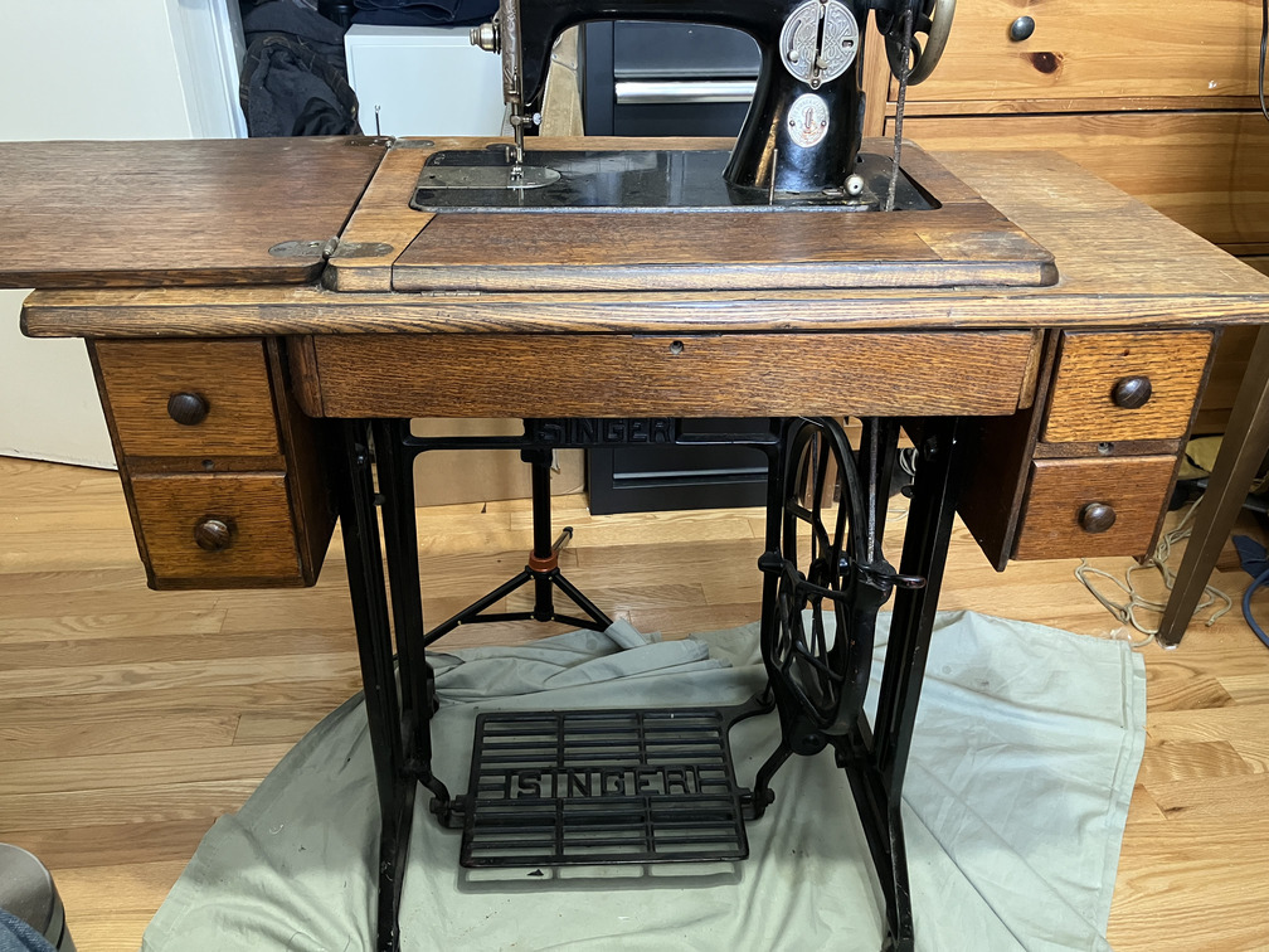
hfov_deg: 63.4
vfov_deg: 49.7
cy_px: 476
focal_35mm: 28
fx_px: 1026
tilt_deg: -29.0
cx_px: 634
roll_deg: -0.9
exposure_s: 1/42
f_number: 1.8
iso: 320
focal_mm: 3.99
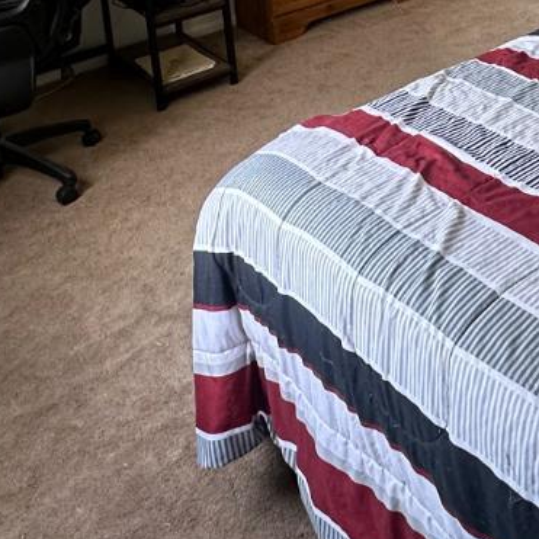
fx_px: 881
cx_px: 468
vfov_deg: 27.6
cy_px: -184
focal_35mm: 50
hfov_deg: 32.6
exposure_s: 1/120
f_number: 2.2
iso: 160
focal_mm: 2.22
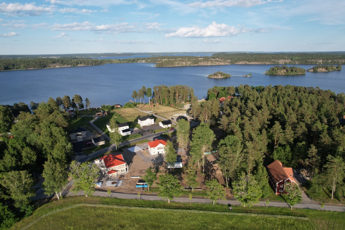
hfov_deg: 76.1
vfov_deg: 55.1
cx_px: 178
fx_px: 220
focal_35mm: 23
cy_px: 112
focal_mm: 8.38
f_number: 2.8
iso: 120
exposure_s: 1/1600
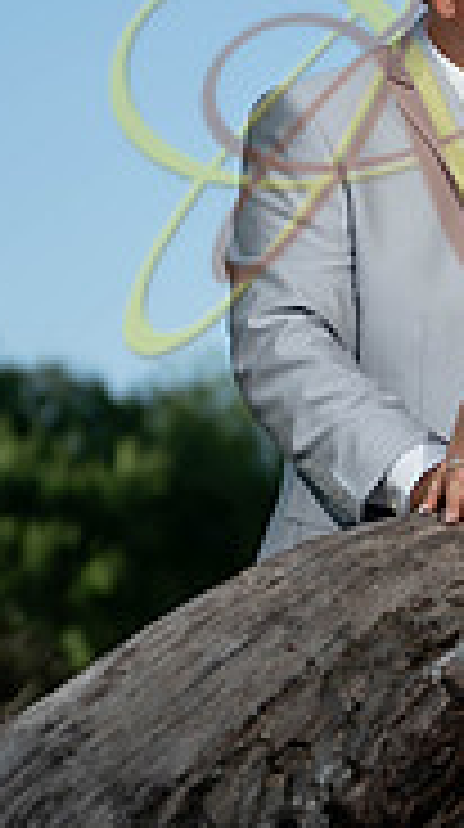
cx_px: 613
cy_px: 108
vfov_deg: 13.4
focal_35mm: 159
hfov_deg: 7.5
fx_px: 3491
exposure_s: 1/2500
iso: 160
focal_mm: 62
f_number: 2.5
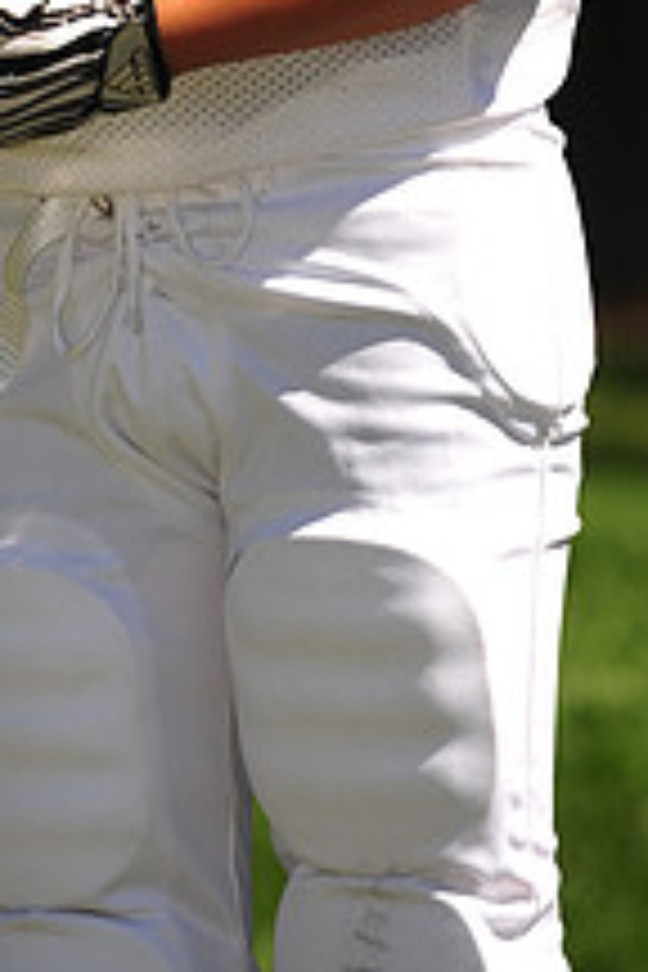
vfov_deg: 4.5
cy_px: -310
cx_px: 135
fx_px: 12311
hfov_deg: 3.0
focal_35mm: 456
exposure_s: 1/800
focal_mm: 170
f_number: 5
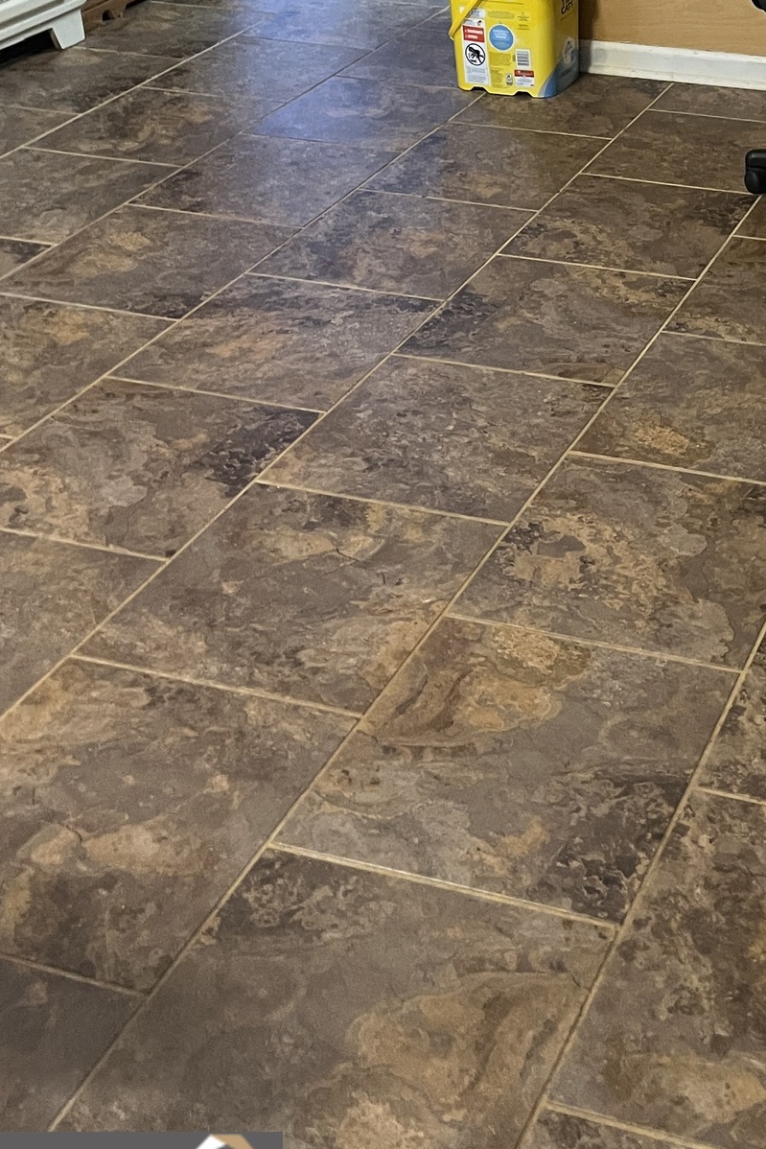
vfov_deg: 36.1
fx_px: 1659
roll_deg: +1.6
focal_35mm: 52
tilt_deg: -20.1
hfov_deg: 24.7
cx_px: 780
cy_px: 137
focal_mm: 5.1
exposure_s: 1/60
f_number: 1.6
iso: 320
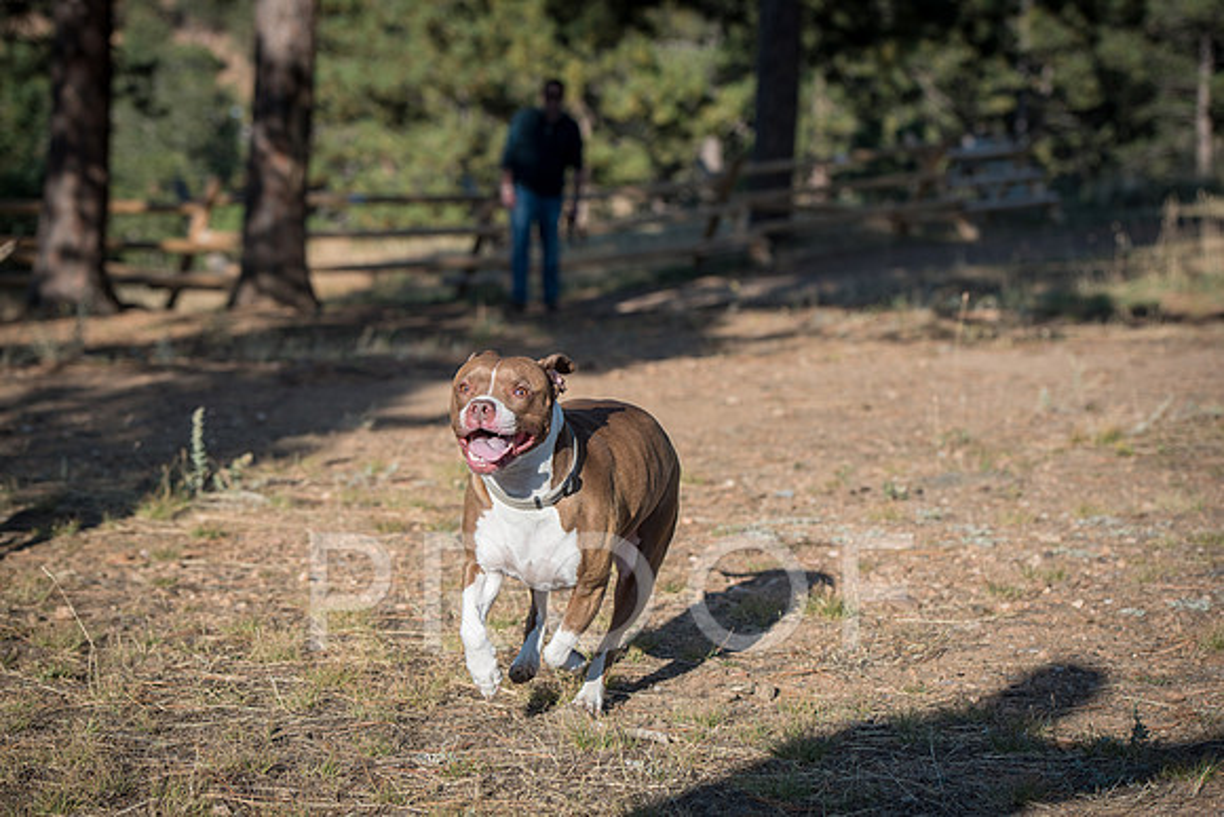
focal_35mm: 86
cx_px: 612
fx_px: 2925
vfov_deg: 15.9
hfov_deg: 23.6
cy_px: 408
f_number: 4
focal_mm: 86
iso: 200
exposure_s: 1/1600
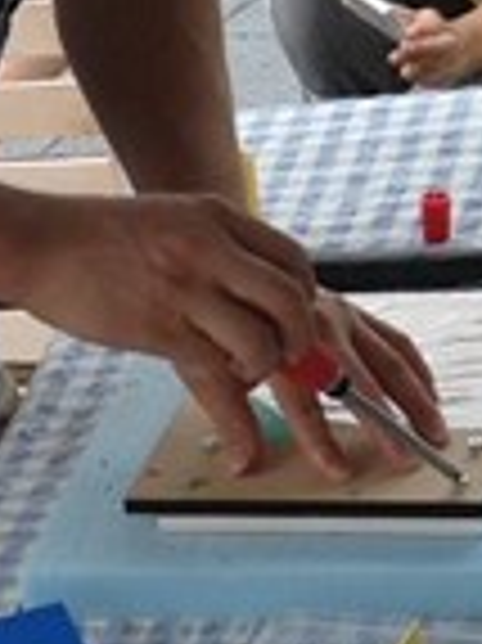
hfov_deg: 7.8
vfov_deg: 10.6
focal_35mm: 184
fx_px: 3421
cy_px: 743
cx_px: -423
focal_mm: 3.3
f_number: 2.4
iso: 32
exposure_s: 1/305
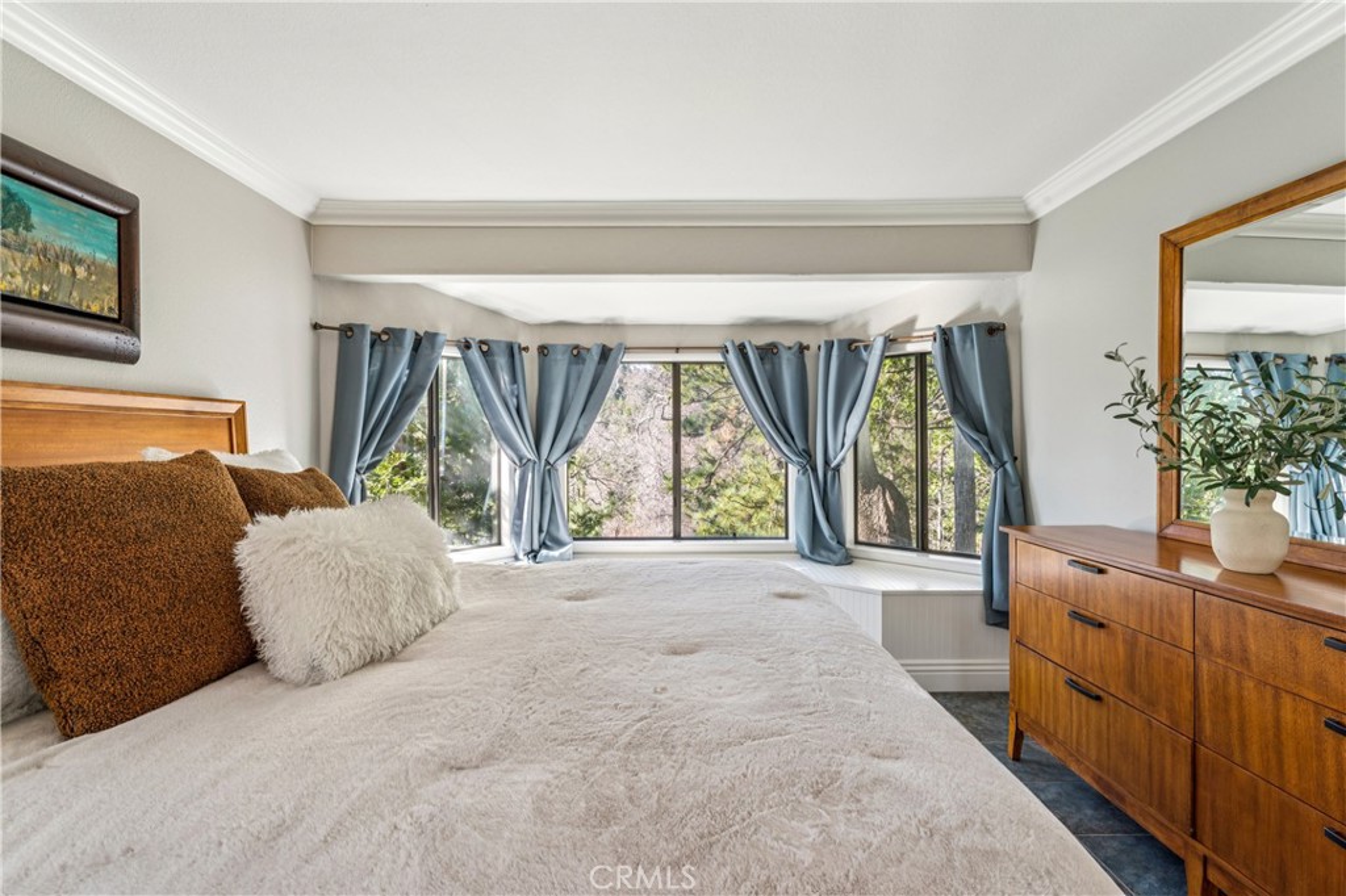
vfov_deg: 71.0
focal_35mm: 17
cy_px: 448
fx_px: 628
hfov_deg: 94.0
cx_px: 673
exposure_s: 1/3.33
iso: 100
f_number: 13
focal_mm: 16.8
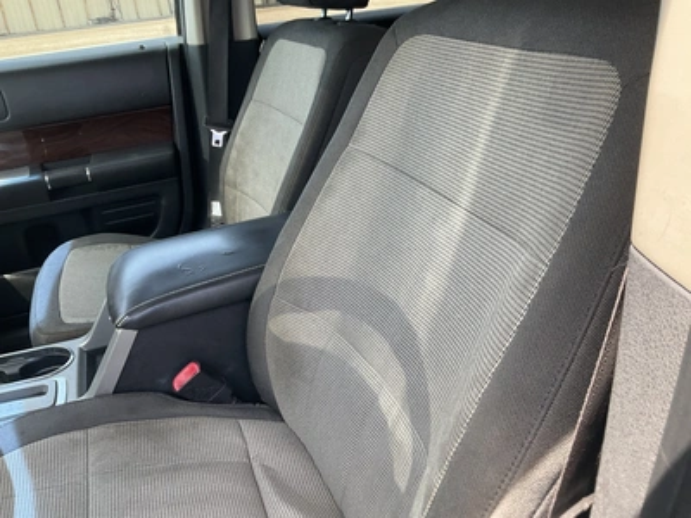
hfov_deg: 61.7
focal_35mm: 29
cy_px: 259
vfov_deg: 48.2
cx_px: 346
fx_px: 579
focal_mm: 3
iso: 25
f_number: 1.8
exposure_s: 1/122
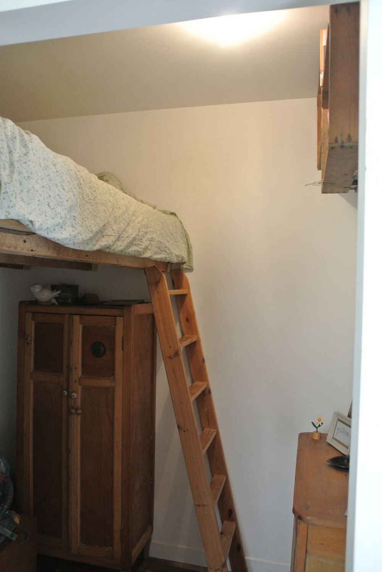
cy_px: 286
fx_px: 429
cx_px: 191
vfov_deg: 67.3
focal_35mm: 27
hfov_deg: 48.0
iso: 400
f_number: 2.8
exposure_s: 1/30
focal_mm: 10
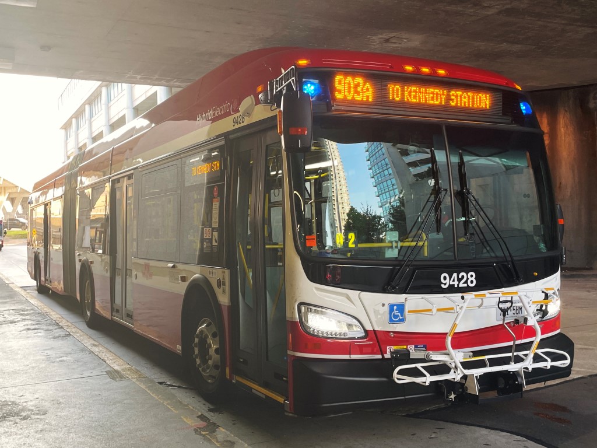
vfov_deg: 53.1
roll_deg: +2.3
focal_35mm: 26
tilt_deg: +1.8
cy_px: 224
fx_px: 448
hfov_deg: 67.3
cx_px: 298
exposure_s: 1/120
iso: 50
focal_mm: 4.2
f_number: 1.6
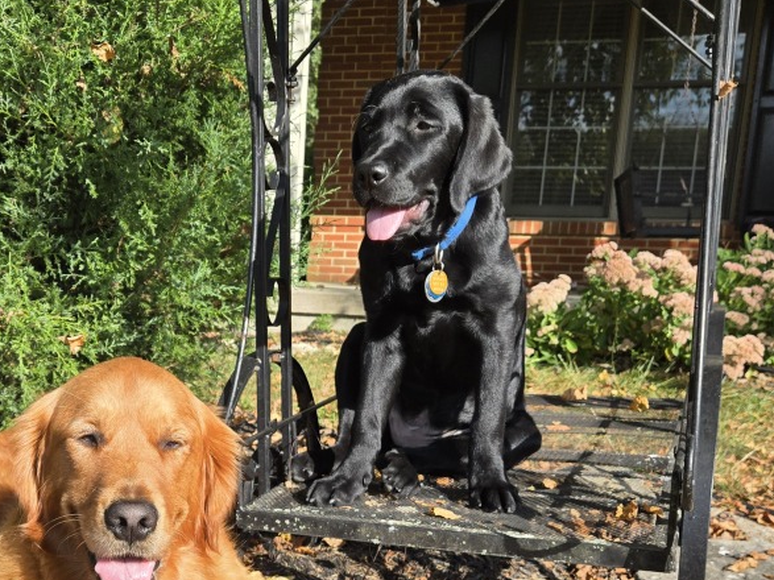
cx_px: 194
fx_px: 1051
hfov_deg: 39.4
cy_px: 475
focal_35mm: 47
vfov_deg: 30.0
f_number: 1.8
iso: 80
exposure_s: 1/2271
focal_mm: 5.4
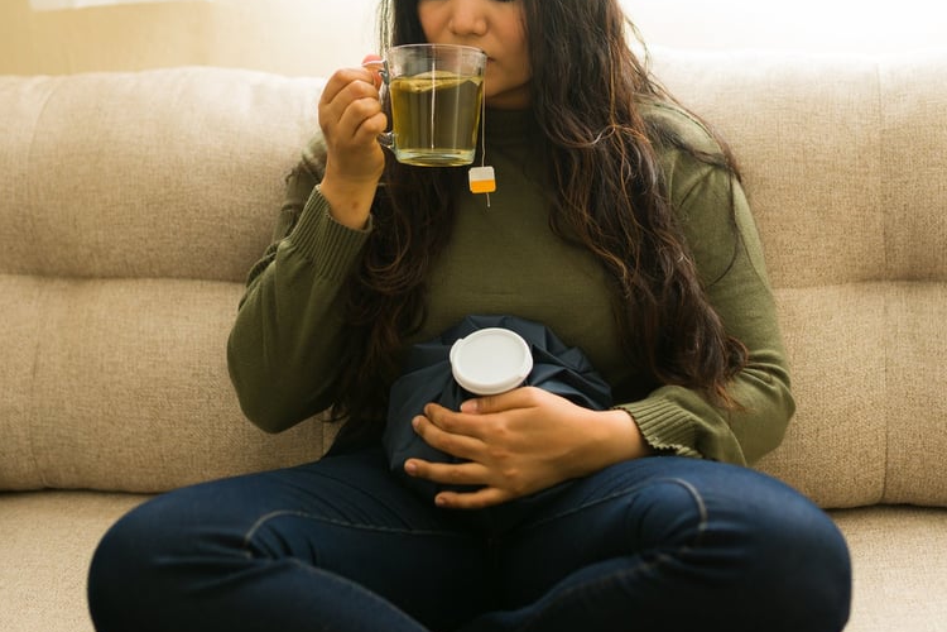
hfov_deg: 35.6
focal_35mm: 56
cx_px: 492
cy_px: 224
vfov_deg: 24.1
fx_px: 1473
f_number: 1.8
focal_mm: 35
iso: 160
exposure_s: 1/100
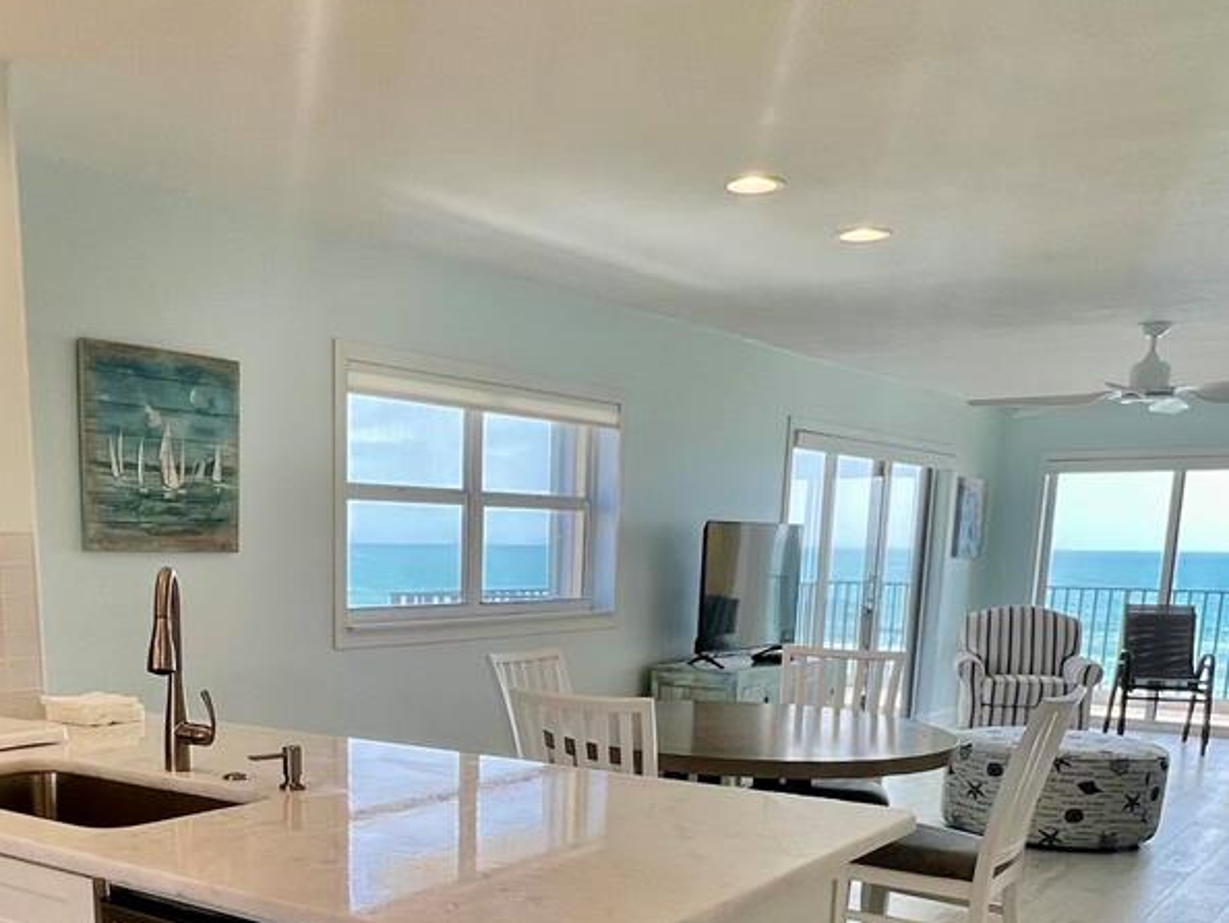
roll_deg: -0.2
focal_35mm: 35
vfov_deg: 38.1
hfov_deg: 51.8
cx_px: 426
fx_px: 1243
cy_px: 820
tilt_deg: -12.2
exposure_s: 1/121
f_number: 1.8
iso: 40
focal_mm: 1.57
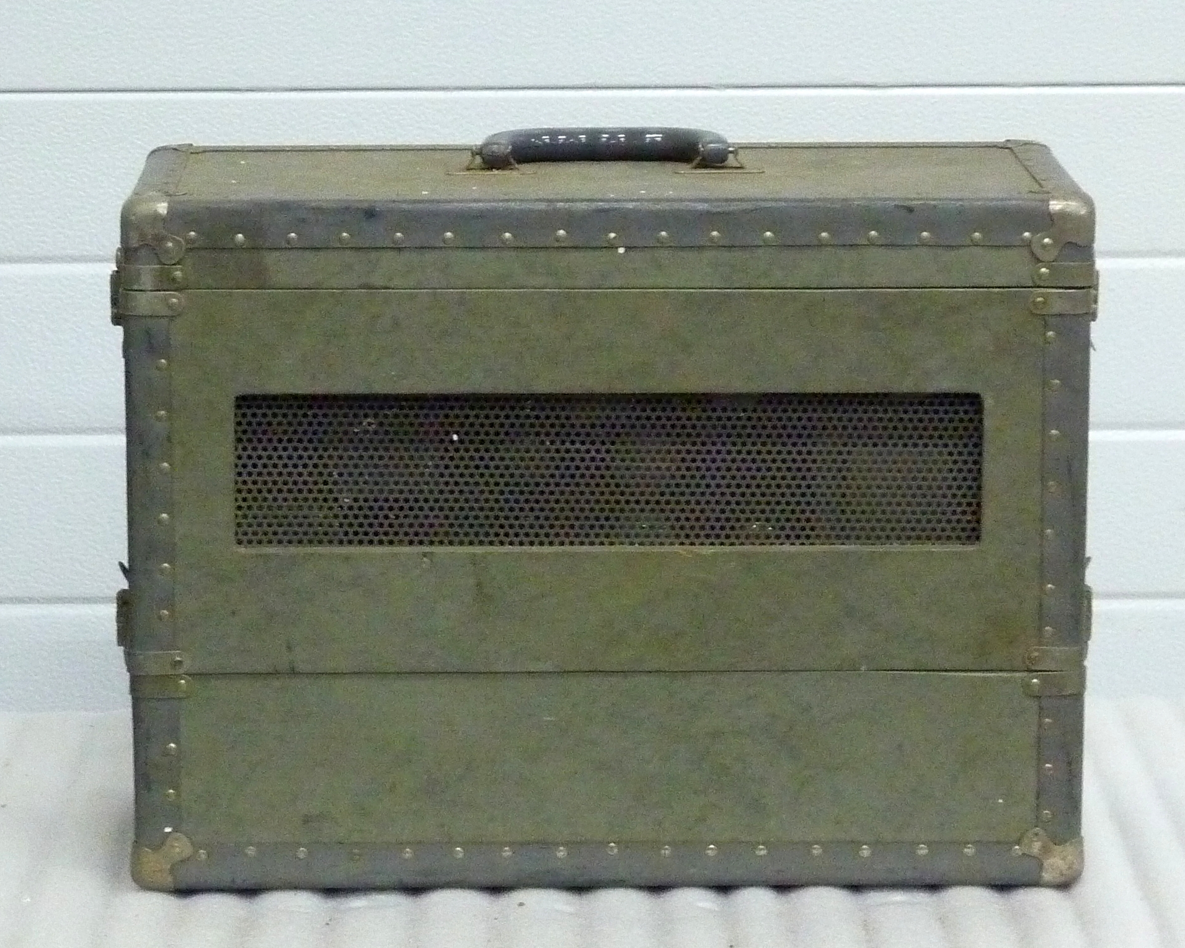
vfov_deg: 11.3
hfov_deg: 14.1
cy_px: 474
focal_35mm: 137
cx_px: 606
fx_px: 4805
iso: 800
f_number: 4.1
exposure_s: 1/20
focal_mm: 11.9
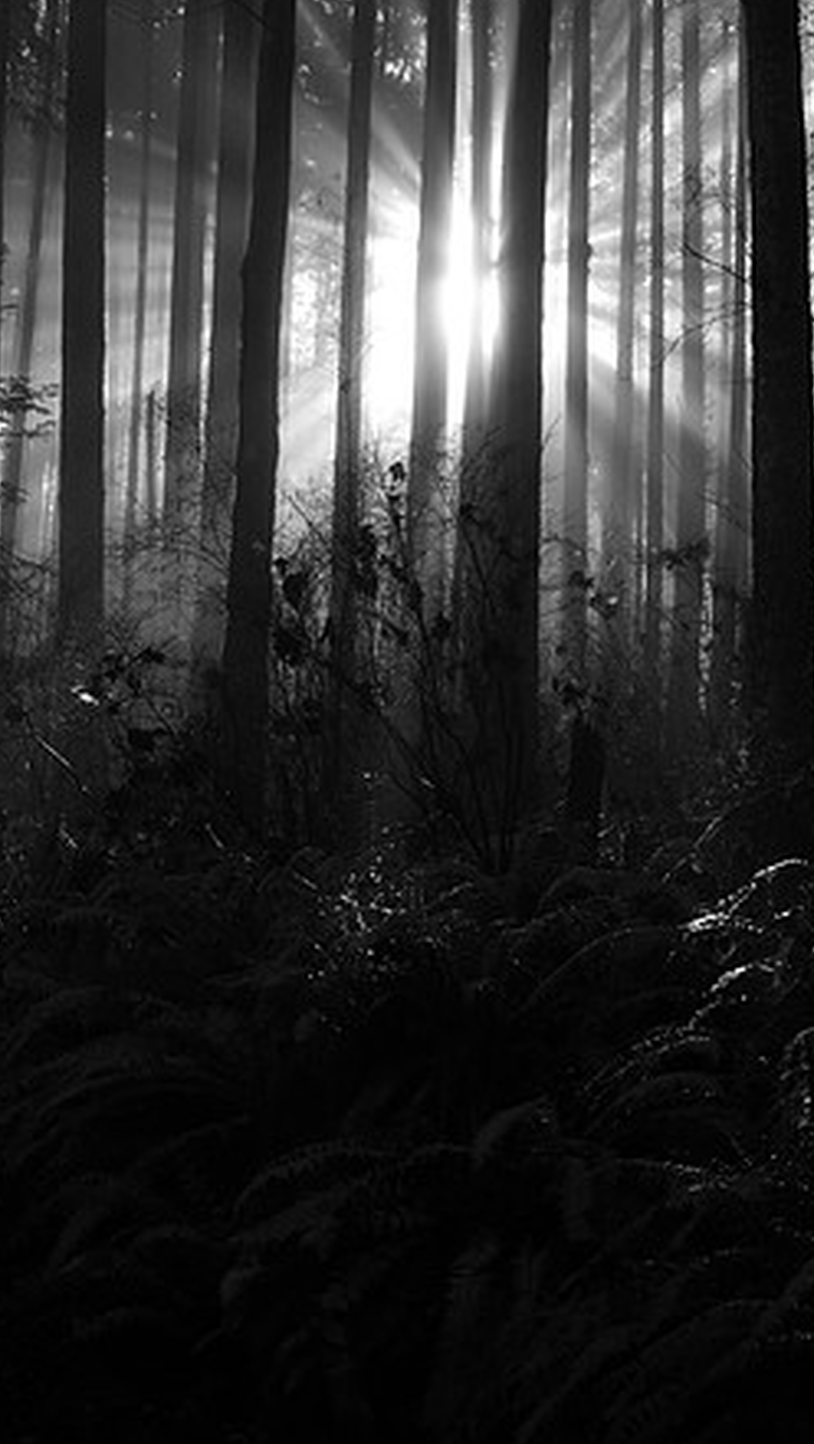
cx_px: 422
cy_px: 715
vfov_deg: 45.5
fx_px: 1724
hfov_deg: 26.6
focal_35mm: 45
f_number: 3.5
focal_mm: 28
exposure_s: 1/180
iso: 100
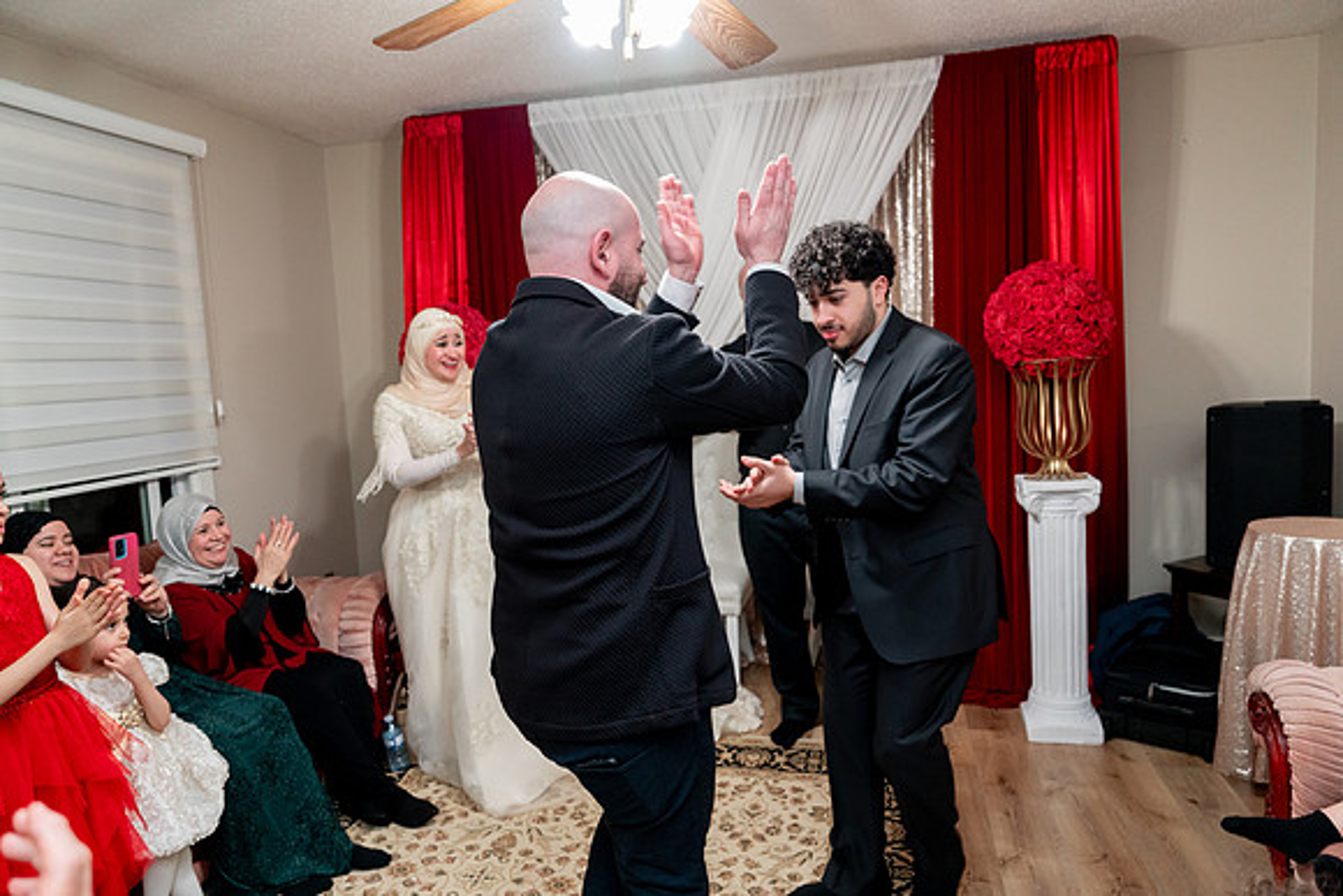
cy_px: 448
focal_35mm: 24
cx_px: 672
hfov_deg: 73.7
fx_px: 896
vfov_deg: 53.2
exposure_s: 1/160
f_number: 2.8
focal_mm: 24
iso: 1600
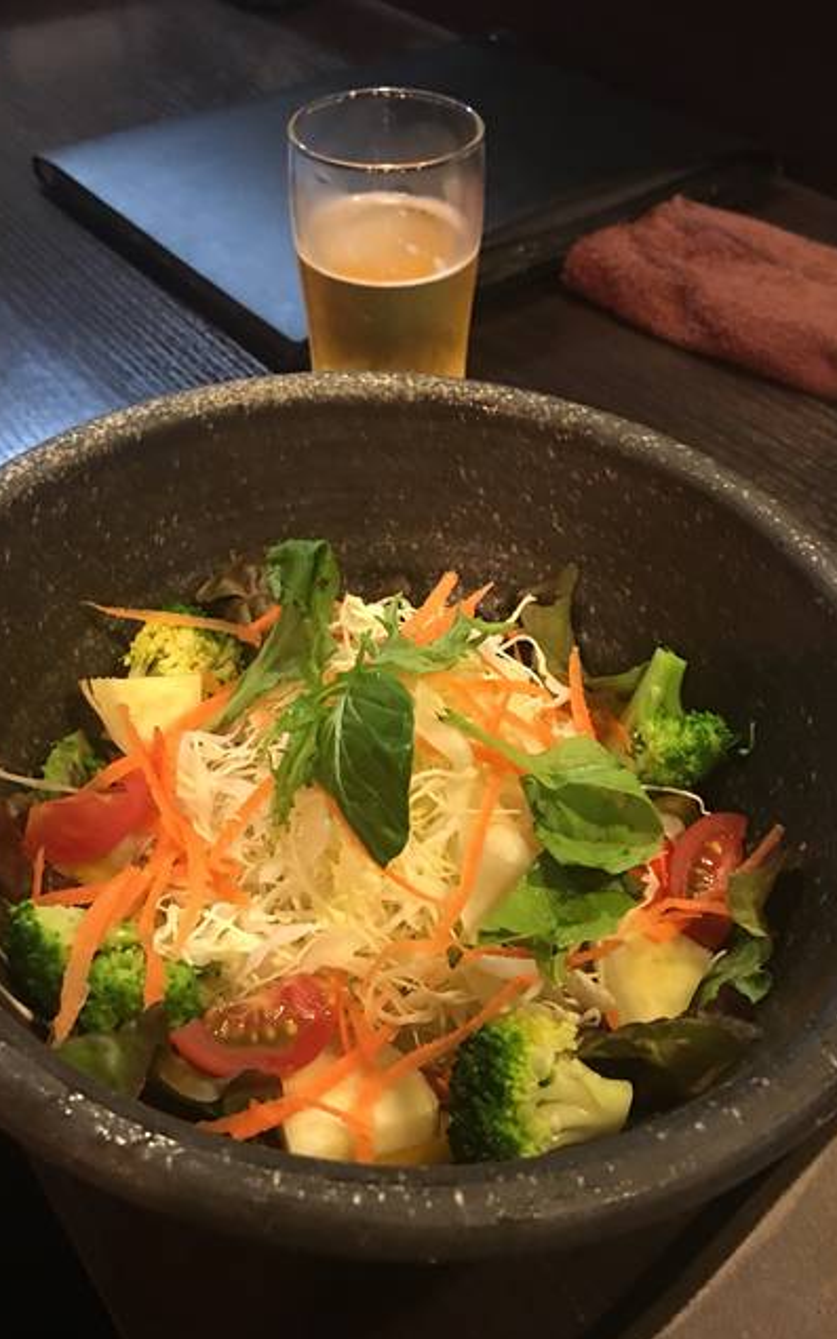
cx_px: 415
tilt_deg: -45.2
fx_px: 1131
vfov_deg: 61.2
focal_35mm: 31
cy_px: 673
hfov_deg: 40.6
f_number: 2.2
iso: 64
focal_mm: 4.15
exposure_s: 1/4
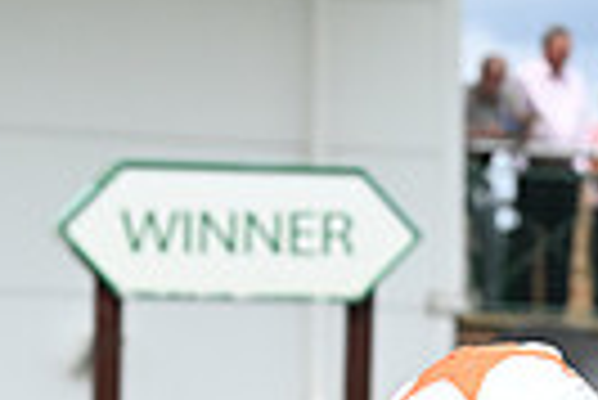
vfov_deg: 3.7
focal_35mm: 370
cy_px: 856
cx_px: 535
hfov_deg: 5.6
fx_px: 6153
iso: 400
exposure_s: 1/1600
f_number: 5.6
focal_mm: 85
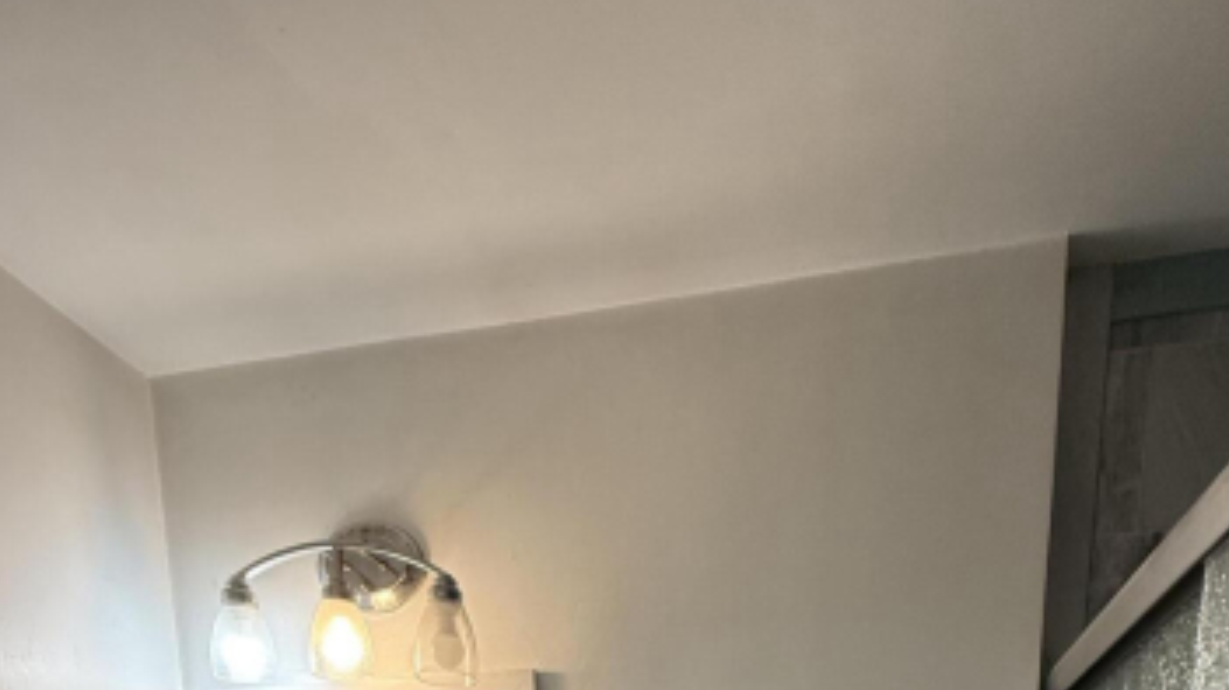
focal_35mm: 29
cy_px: 1137
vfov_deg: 25.0
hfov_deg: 66.1
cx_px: 644
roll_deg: +0.6
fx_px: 945
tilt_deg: -12.4
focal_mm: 2.22
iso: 320
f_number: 2.2
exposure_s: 1/120
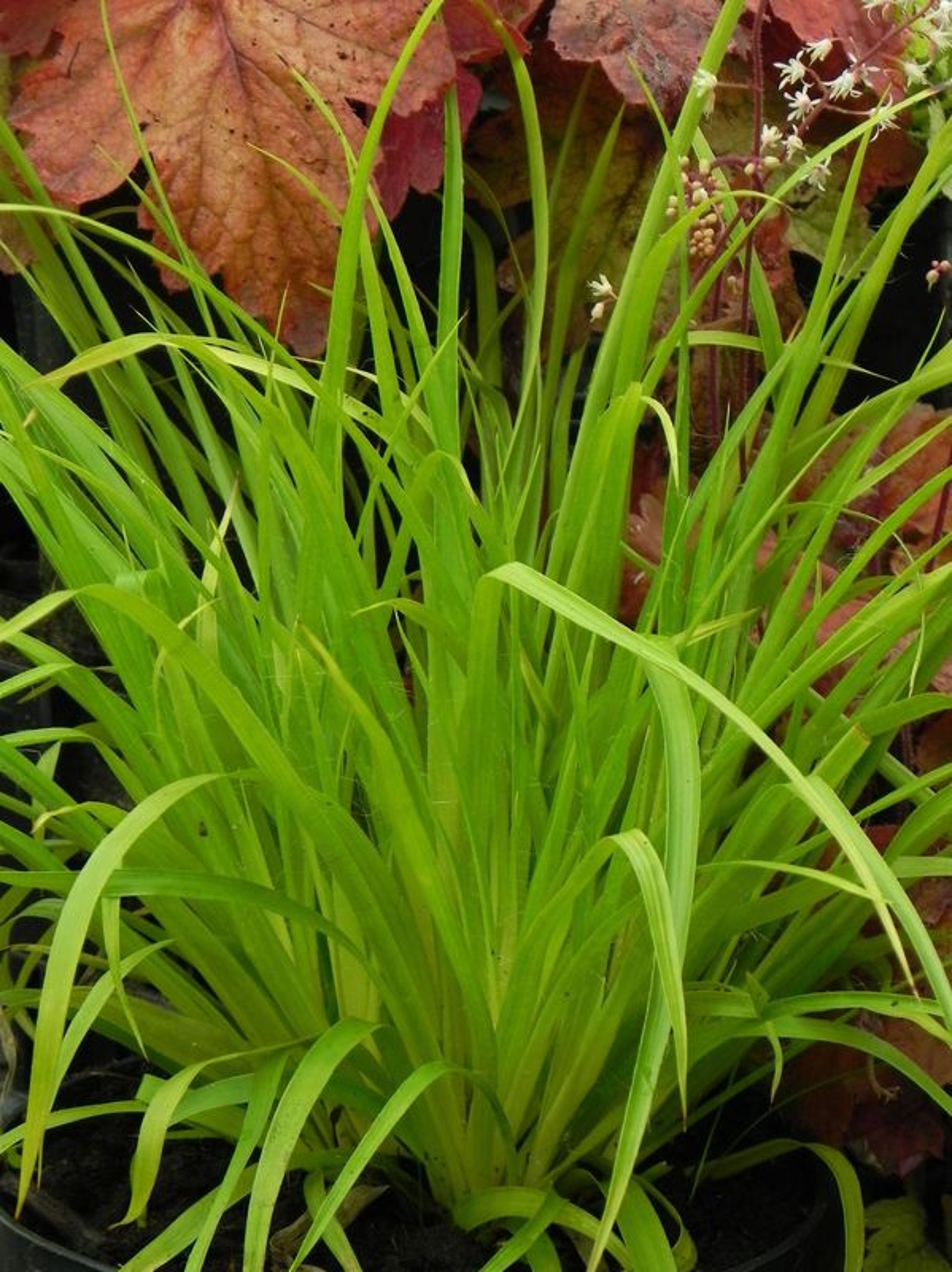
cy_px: 636
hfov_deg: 10.3
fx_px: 5286
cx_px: 476
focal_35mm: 144
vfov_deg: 13.7
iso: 160
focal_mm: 25.7
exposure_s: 1/25
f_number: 4.5
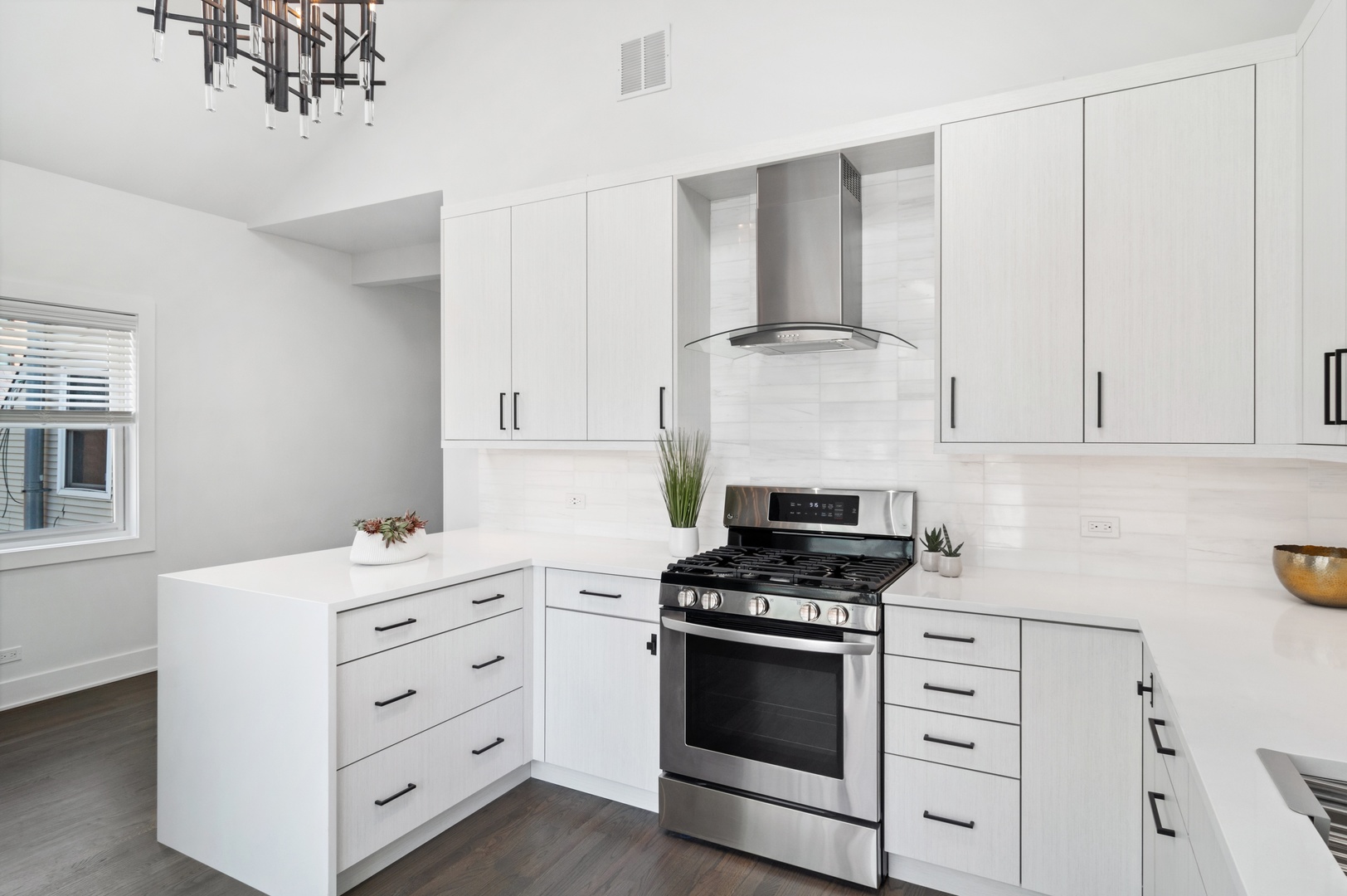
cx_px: 674
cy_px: 448
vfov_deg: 67.3
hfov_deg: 90.0
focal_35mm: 18
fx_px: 673
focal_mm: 12
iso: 200
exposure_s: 1/30
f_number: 8
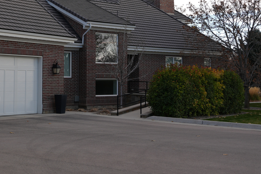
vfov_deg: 21.3
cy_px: 36
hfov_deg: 31.6
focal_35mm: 63
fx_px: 457
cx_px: 81
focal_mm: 24
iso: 80
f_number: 2.8
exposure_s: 1/500
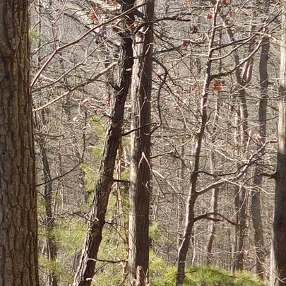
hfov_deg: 9.3
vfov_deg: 9.8
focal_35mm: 179
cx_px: -222
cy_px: 86
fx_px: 1673
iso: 125
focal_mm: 7.1
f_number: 3.6
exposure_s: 1/400
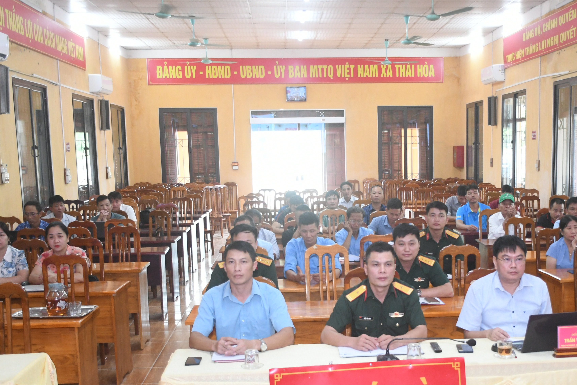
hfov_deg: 36.5
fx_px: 865
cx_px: 380
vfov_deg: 24.8
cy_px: 290
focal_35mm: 54
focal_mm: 22
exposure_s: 1/100
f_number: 3.5
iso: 1600
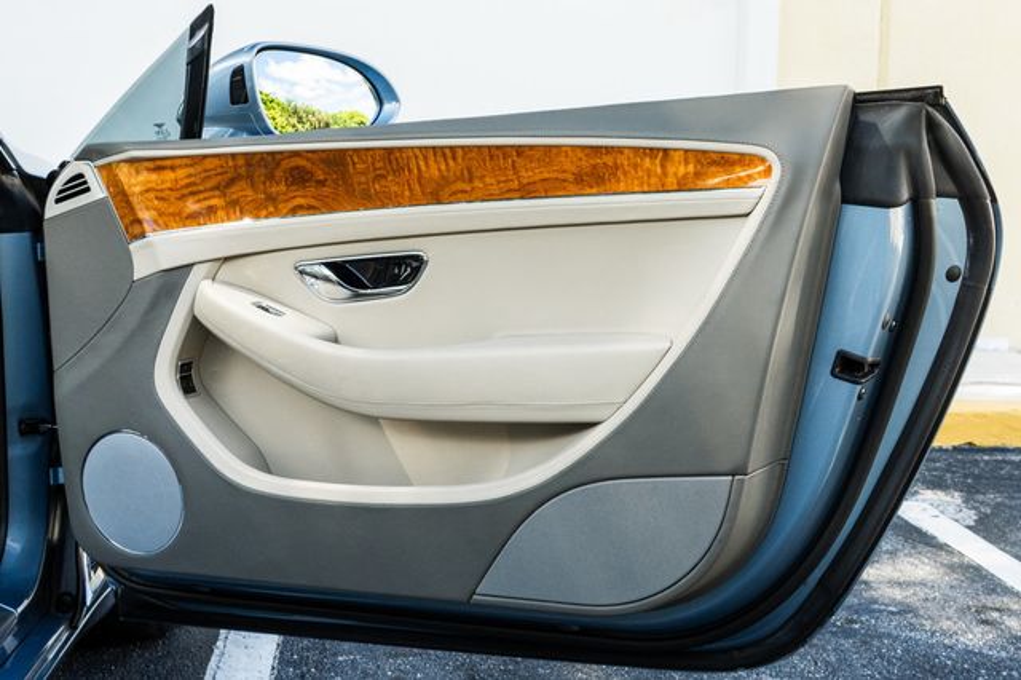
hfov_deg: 38.6
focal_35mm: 51
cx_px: 488
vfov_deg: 26.2
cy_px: 326
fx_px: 1459
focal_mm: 24
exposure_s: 1/80
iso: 640
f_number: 8
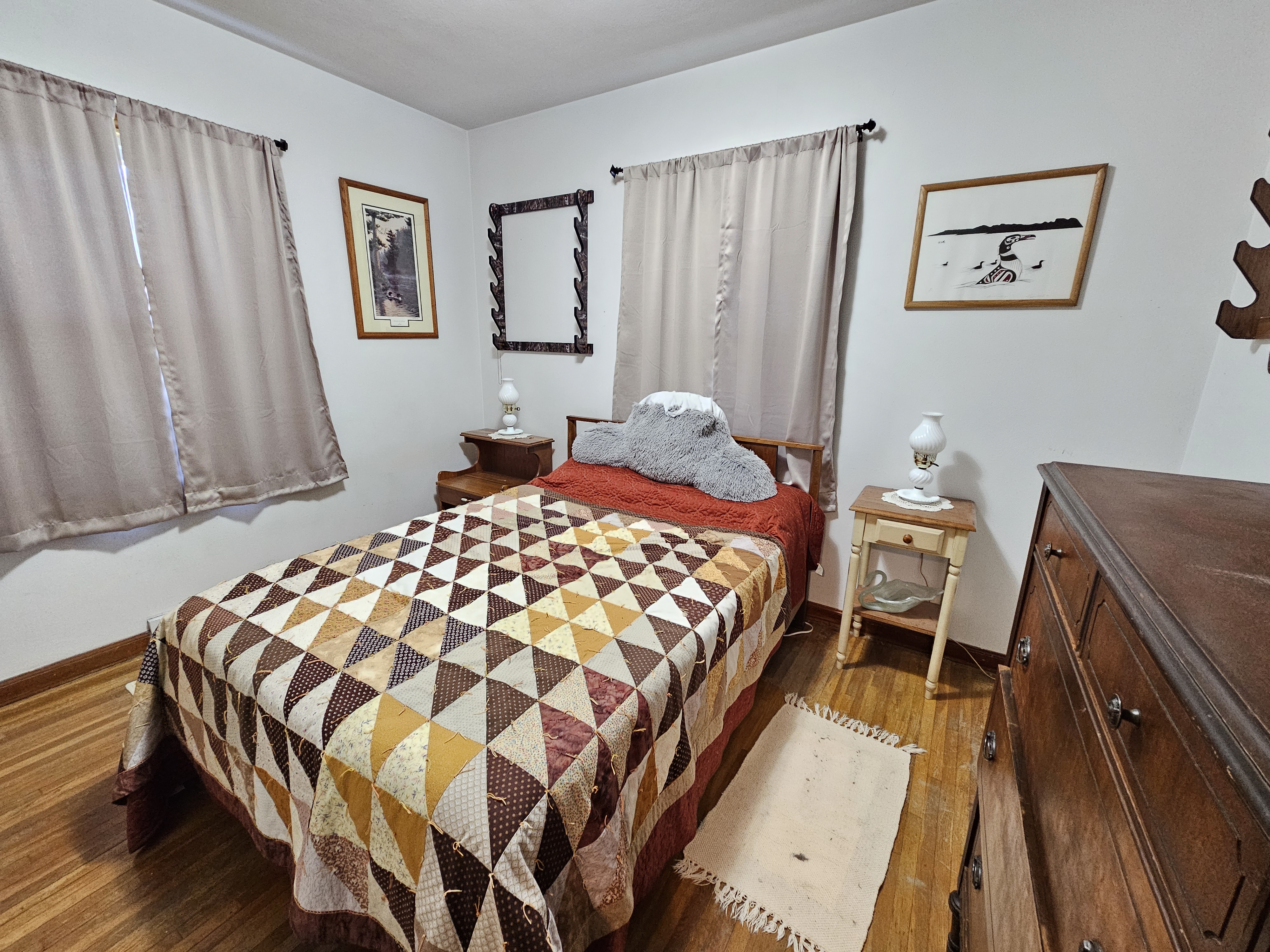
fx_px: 477
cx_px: 635
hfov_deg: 106.2
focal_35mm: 13
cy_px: 476
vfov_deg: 89.9
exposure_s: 1/30
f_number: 2.2
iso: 500
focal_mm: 2.2
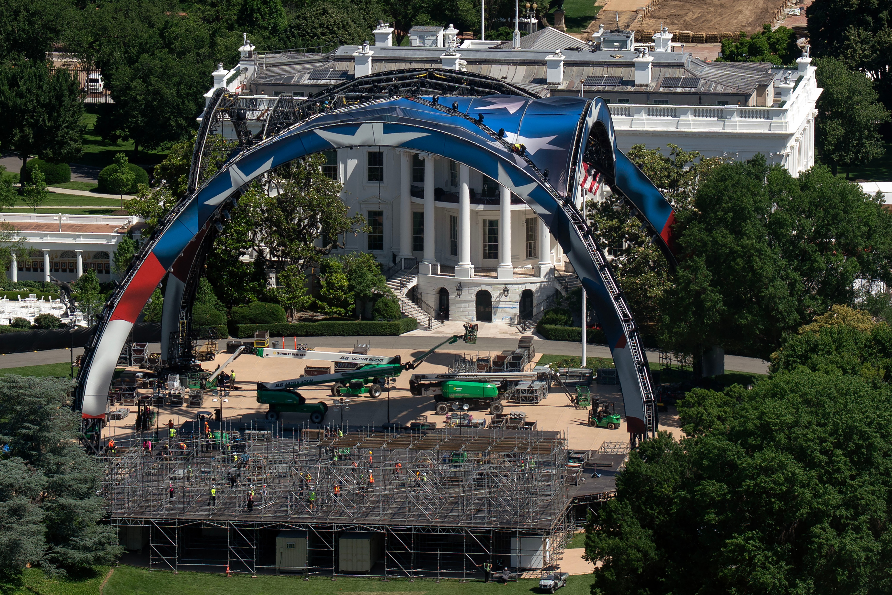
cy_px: 298
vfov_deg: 6.9
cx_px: 446
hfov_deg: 10.3
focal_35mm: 200
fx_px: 4956
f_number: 7.1
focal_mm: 200
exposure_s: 1/500
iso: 100
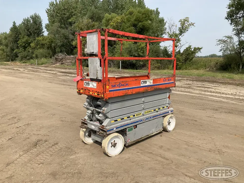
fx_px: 204
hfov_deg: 61.7
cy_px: 92
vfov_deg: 48.2
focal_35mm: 29
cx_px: 122
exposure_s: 1/2227
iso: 25
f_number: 1.8
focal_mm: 3
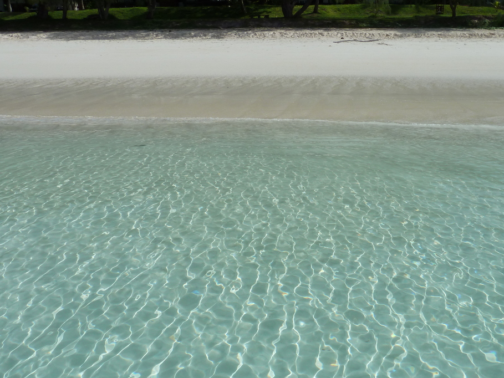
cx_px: 313
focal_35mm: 33
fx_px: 481
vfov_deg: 43.0
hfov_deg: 54.7
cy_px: 191
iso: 80
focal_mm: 4.1
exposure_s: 1/1000
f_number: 5.6
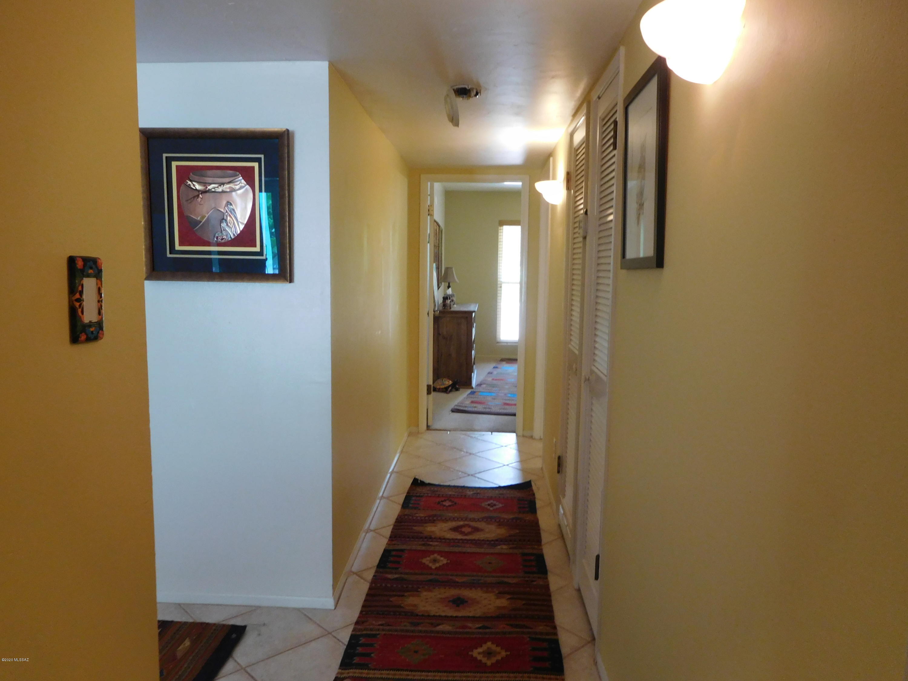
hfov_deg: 69.4
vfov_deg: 54.9
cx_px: 454
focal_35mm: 25
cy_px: 340
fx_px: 656
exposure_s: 1/30
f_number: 3.4
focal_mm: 4.5
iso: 280
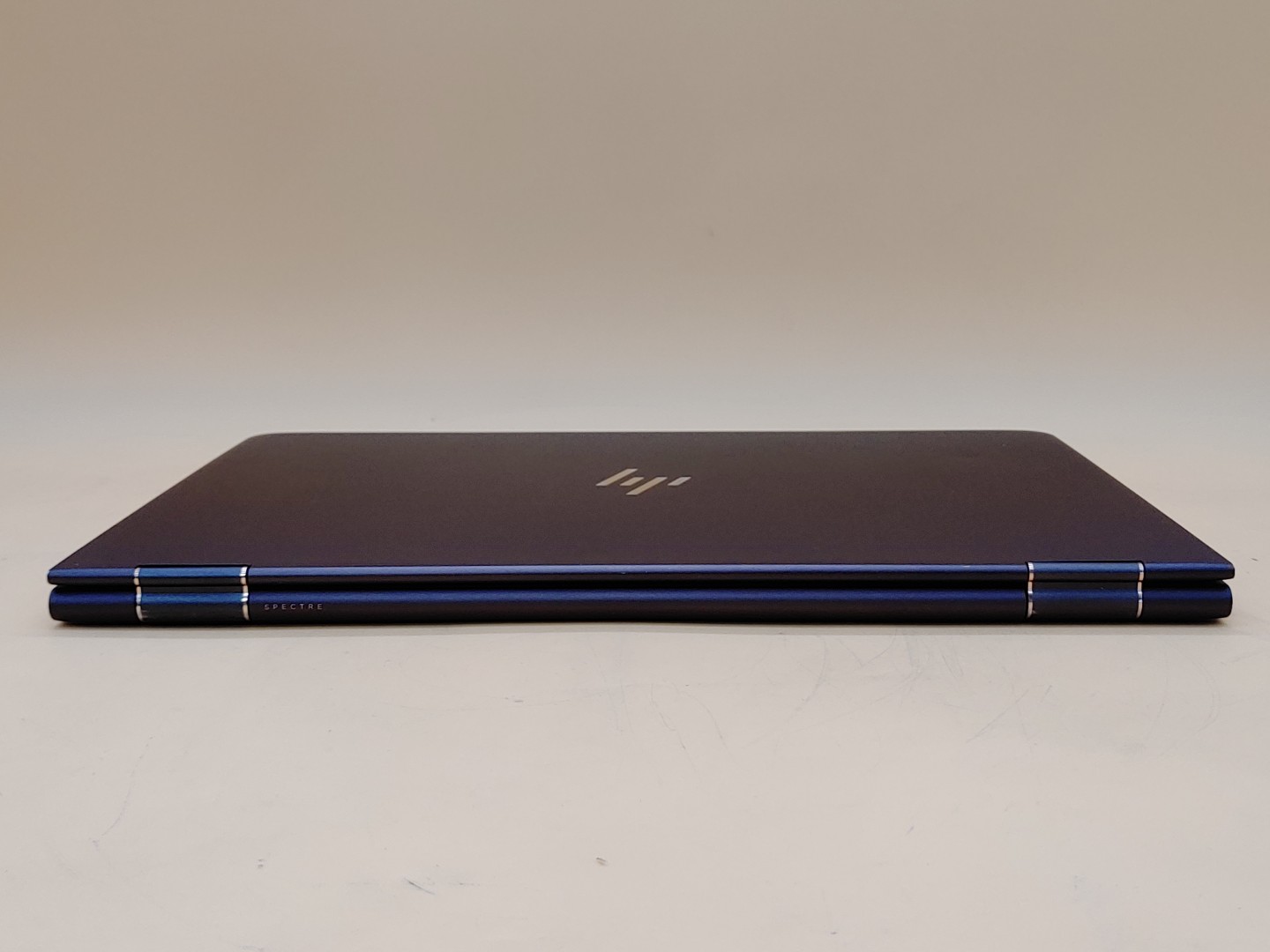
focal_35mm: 41
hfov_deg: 45.8
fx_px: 1504
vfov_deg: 35.1
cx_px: 635
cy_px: 476
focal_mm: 4.36
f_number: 1.8
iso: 50
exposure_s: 1/100
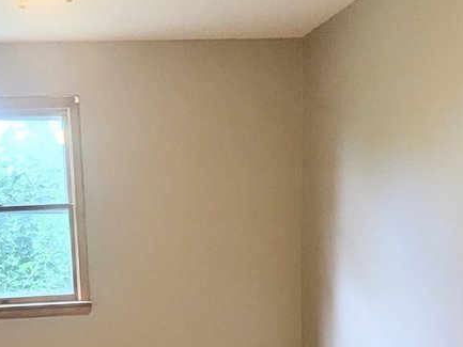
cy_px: 330
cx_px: 149
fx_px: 642
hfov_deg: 39.1
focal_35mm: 48
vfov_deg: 28.8
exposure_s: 1/60
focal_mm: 1.95
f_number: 2.2
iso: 60
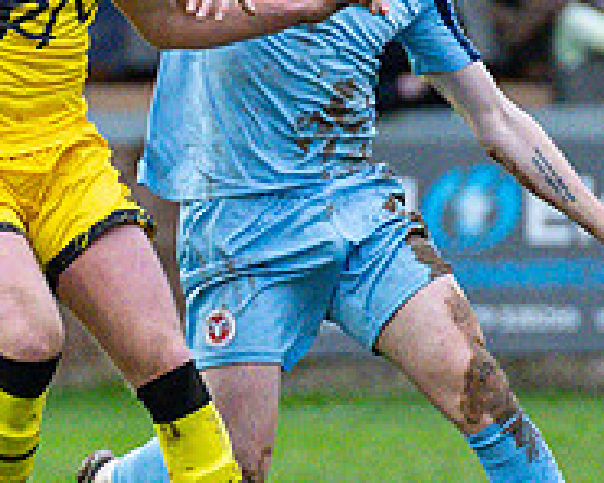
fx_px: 30139
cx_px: -85
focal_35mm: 1686
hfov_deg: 1.1
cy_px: 220
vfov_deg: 0.9
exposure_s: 1/1600
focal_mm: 200
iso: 2000
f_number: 2.8
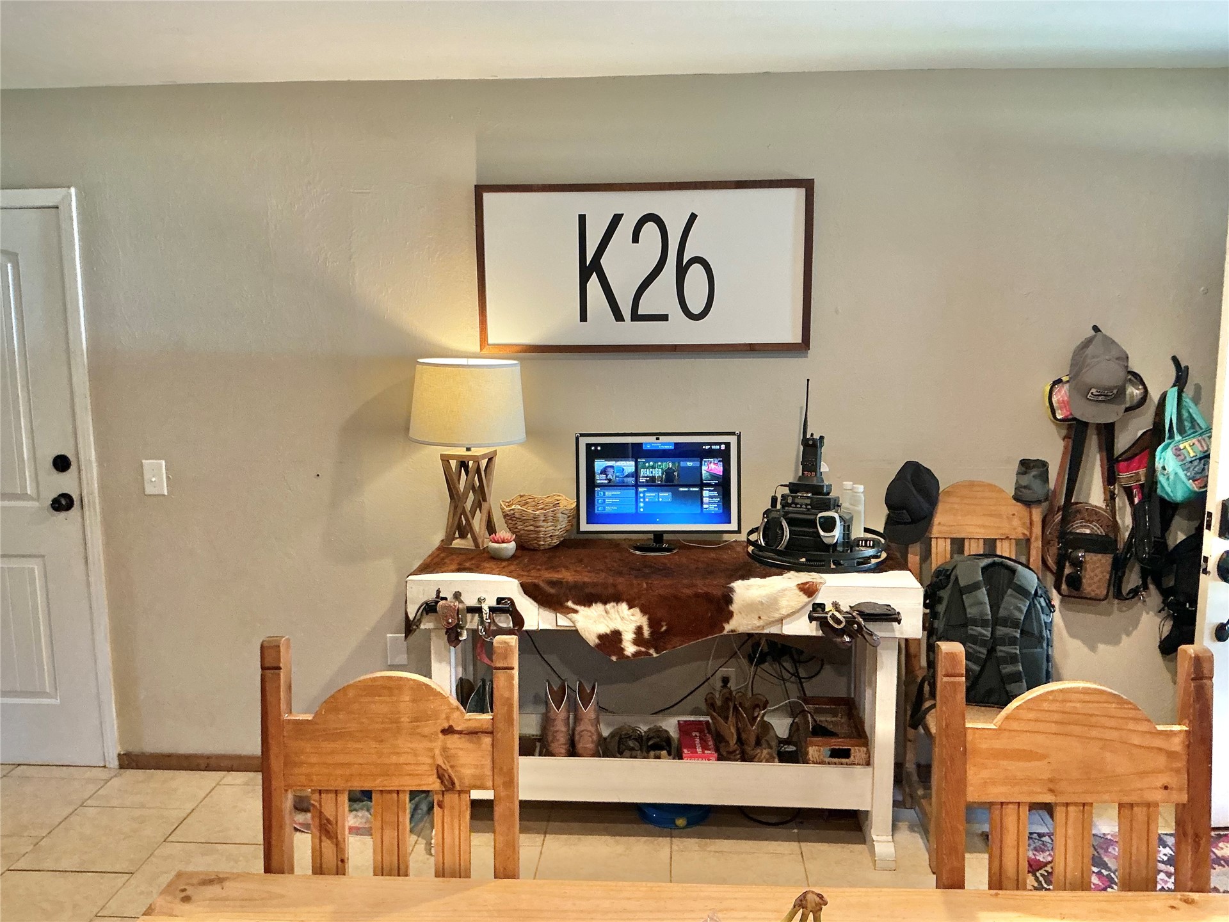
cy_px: 461
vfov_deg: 48.2
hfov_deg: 61.7
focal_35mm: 29
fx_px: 1030
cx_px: 614
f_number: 1.8
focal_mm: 3
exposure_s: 1/60
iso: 200
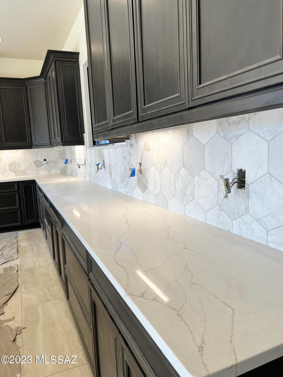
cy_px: 188
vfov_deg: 67.3
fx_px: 283
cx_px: 142
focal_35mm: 26
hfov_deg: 53.1
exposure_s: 1/158
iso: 40
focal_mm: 5.7
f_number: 1.5
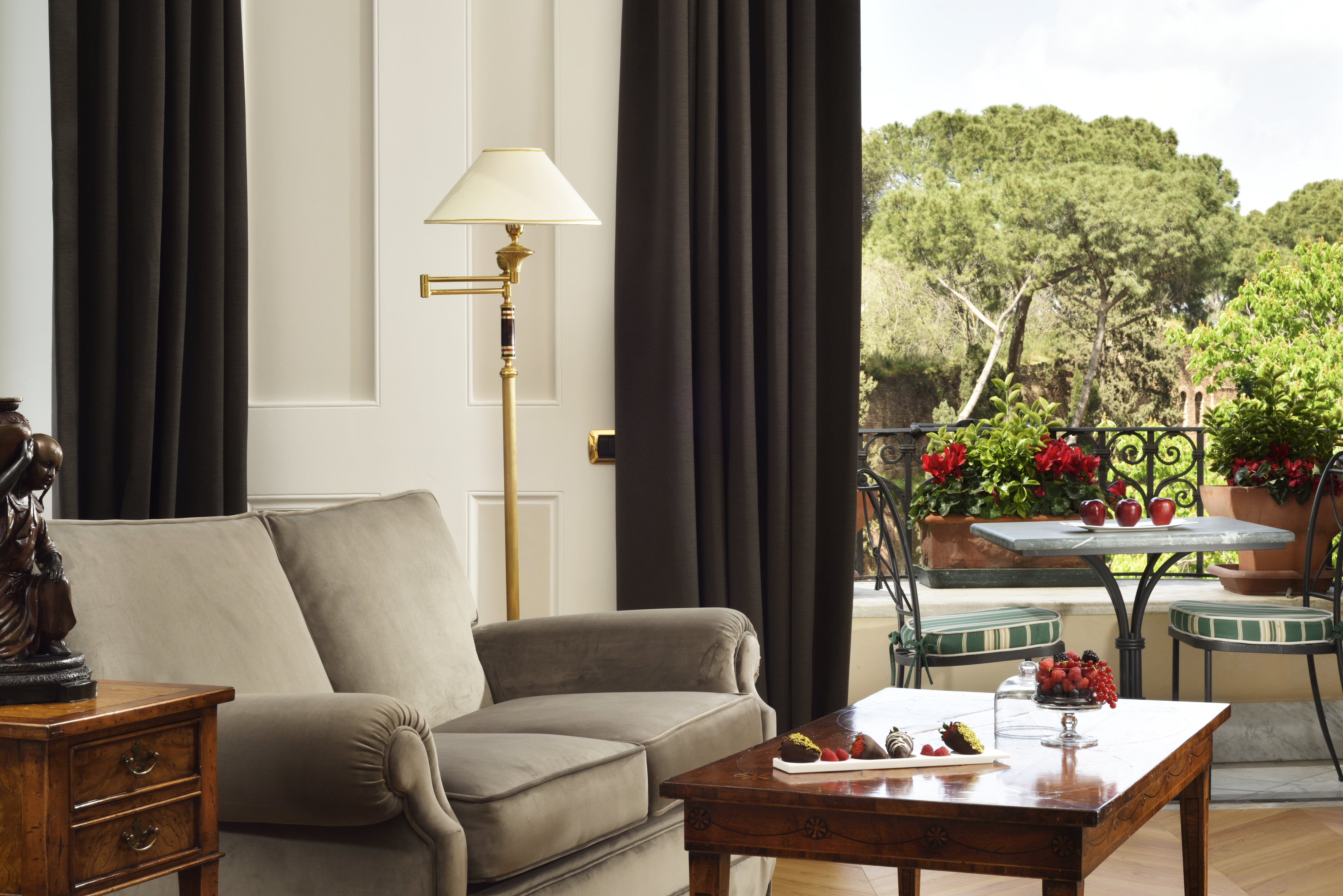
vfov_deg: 21.9
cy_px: 384
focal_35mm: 62
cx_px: 698
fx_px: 2314
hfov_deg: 32.4
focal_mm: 50
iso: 200
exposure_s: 1/250
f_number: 11
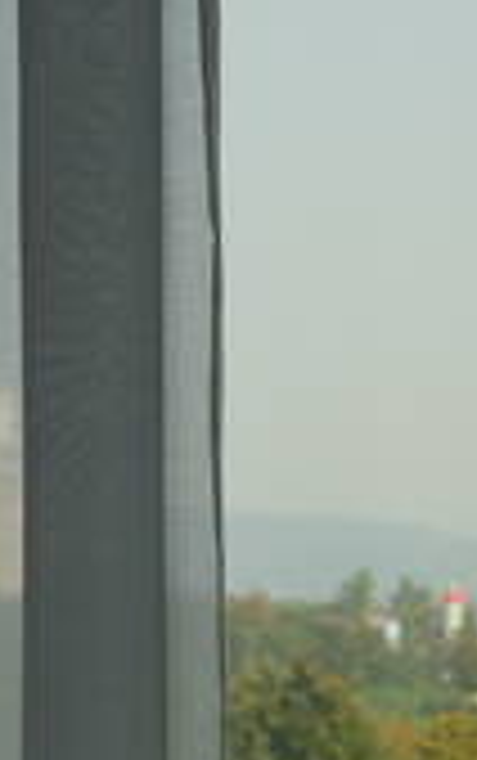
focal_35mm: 204
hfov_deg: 6.3
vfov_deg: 10.1
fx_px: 4232
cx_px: 801
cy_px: 931
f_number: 7.1
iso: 100
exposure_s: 1/200
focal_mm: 49
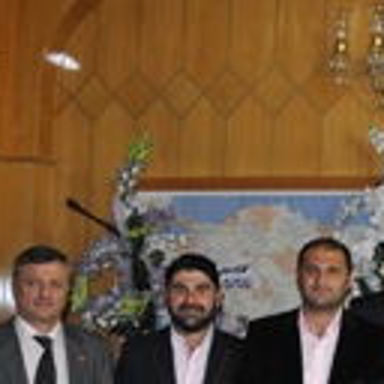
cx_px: 465
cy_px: 303
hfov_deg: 18.5
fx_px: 1117
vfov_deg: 19.3
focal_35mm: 89
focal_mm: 20
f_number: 3.8
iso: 800
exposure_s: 1/60
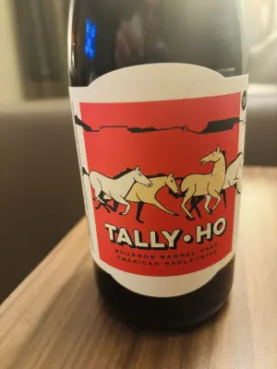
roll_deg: +4.1
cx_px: 138
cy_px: 184
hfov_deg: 53.1
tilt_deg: -21.2
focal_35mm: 26
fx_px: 277
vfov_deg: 67.3
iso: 640
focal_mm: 5.96
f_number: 1.6
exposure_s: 1/30
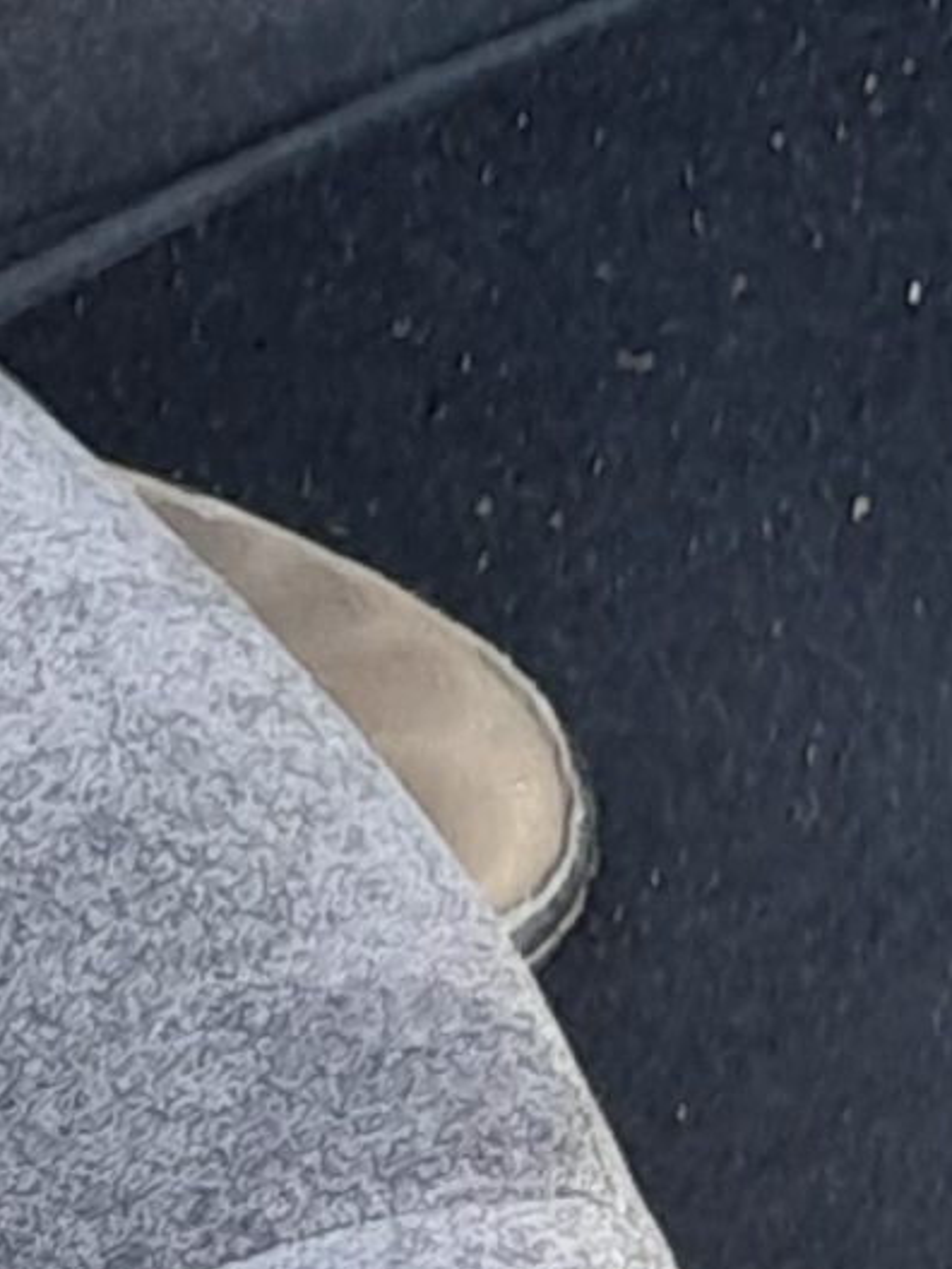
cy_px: -1698
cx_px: 389
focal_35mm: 159
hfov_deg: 9.3
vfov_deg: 10.7
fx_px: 5830
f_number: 2
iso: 100
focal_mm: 4.6
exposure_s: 1/50
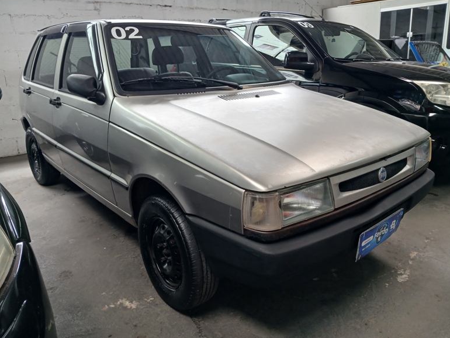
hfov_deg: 65.3
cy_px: 171
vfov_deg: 51.4
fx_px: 351
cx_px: 224
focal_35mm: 27
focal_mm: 3.98
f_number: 1.8
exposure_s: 1/60
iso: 50
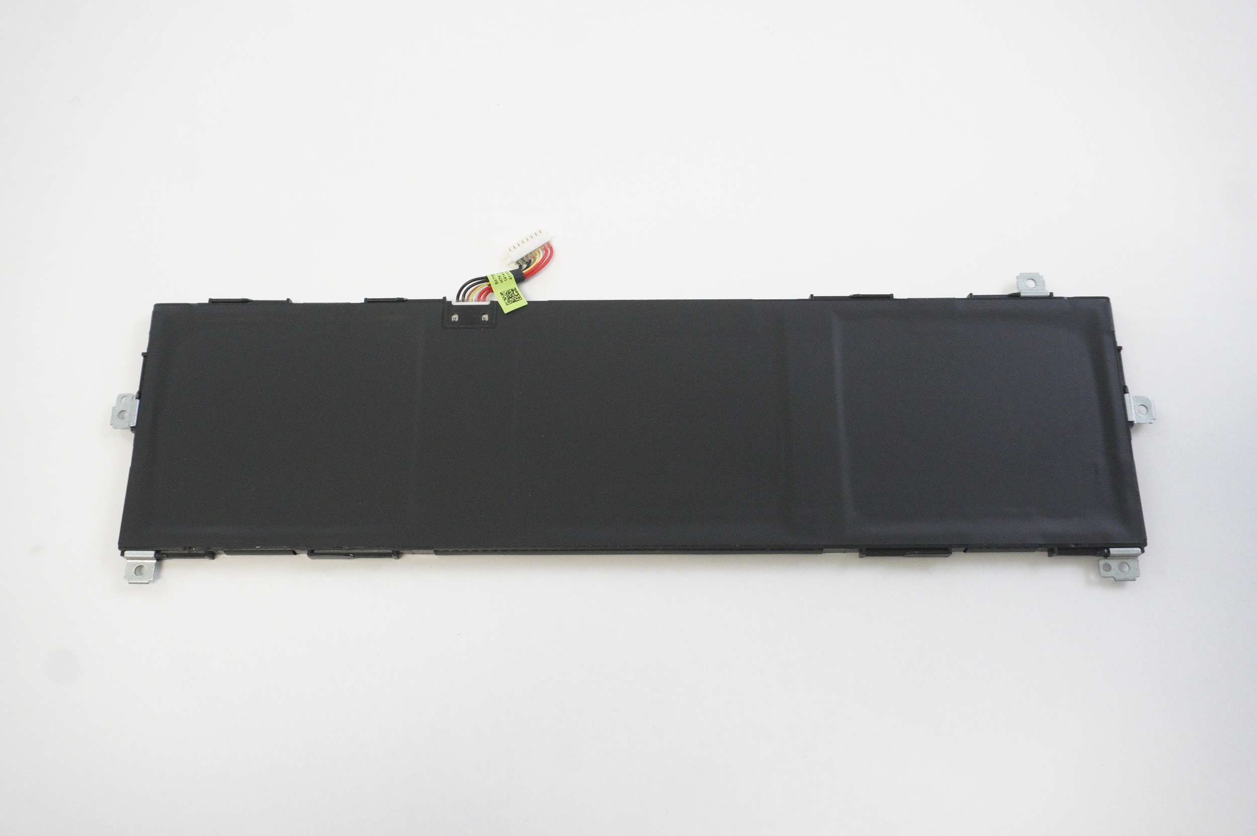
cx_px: 628
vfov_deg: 41.6
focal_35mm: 32
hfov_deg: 59.5
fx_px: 1099
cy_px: 418
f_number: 5.6
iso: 3200
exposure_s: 1/125
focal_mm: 21
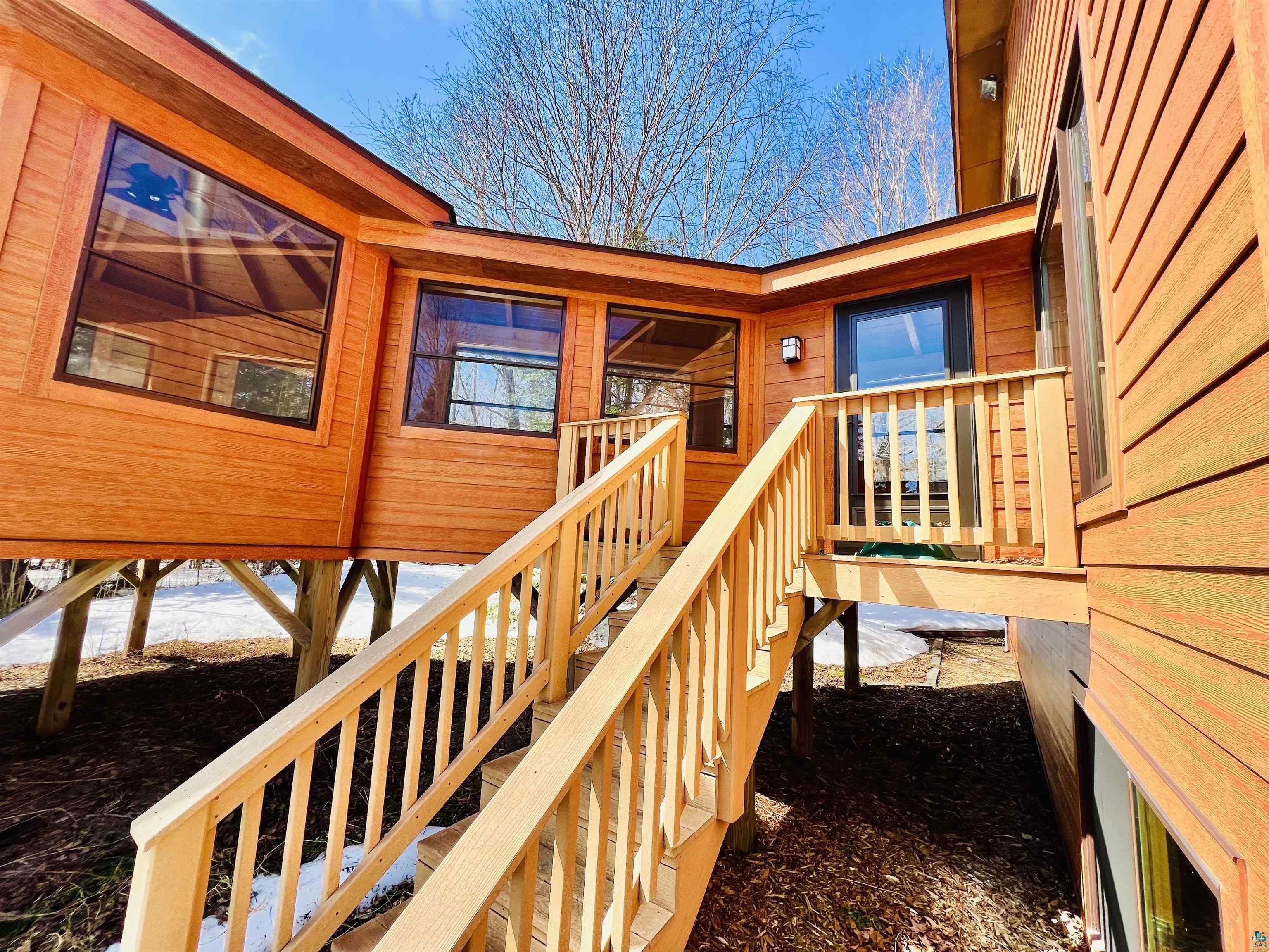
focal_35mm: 13
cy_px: 476
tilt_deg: +6.2
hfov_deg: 106.2
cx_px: 634
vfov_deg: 89.9
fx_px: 477
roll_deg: -3.2
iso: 32
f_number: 1.8
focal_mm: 1.57
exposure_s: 1/494
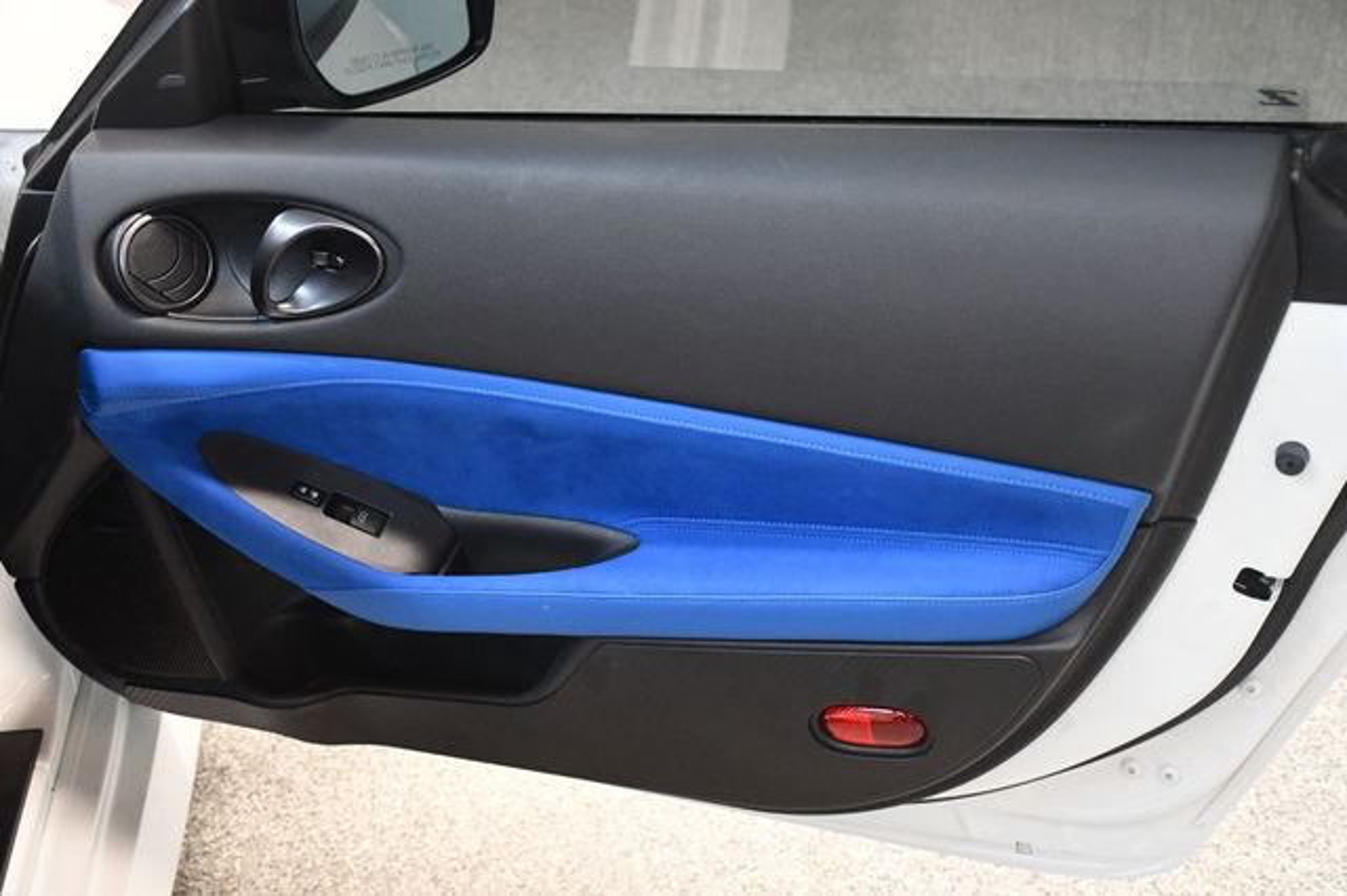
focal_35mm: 48
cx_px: 674
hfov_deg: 41.1
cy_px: 448
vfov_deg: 28.0
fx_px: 1795
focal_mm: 32
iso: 3600
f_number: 4
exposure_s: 1/60
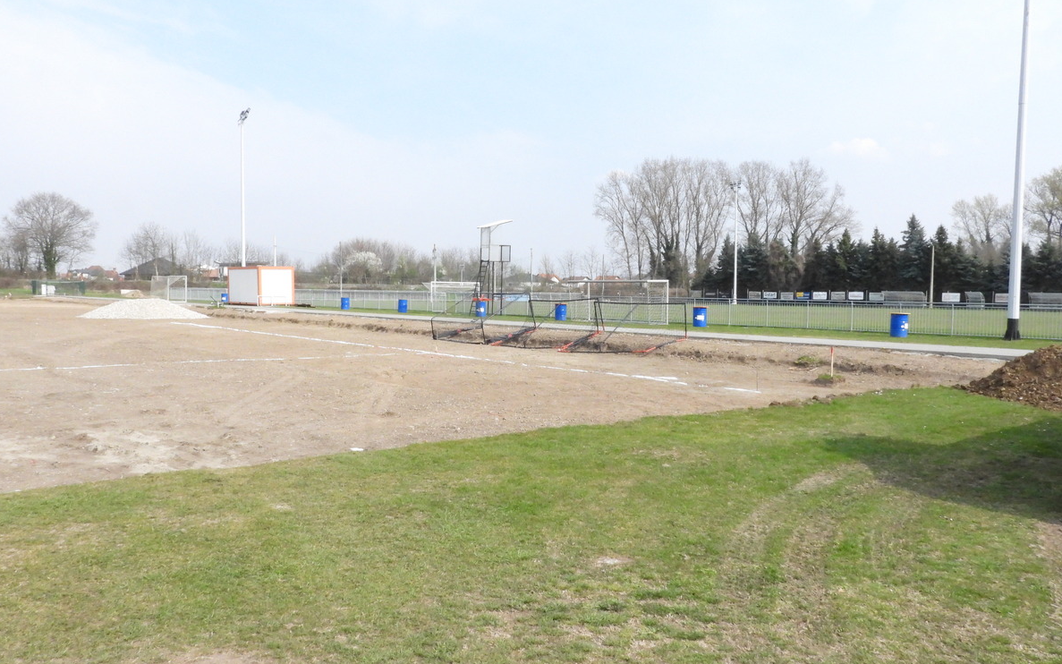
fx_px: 868
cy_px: 342
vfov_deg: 41.8
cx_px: 534
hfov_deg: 62.9
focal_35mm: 30
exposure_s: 1/1600
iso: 800
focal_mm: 5
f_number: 5.6
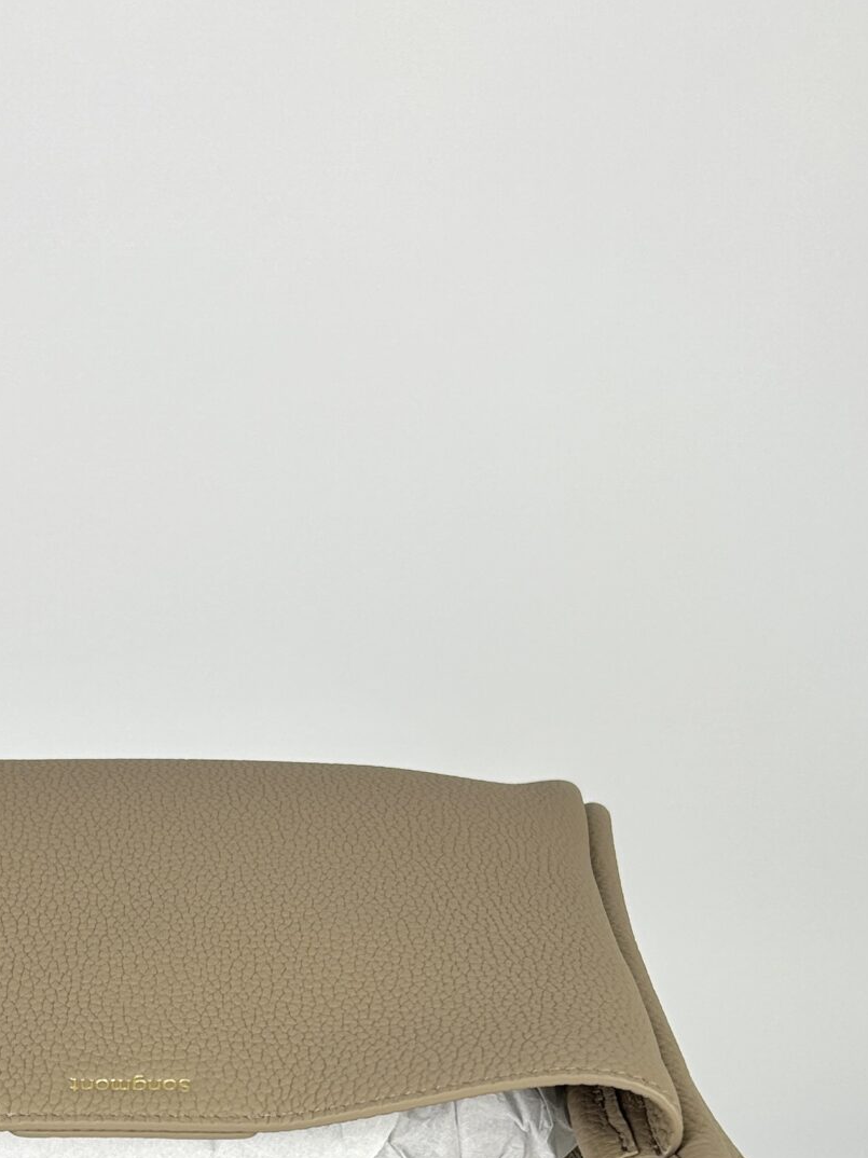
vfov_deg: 28.8
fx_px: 2074
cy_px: 1215
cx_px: 133
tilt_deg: -20.3
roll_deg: -1.2
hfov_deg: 23.2
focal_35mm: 62
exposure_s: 1/152
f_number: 1.5
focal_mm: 5.7
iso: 40
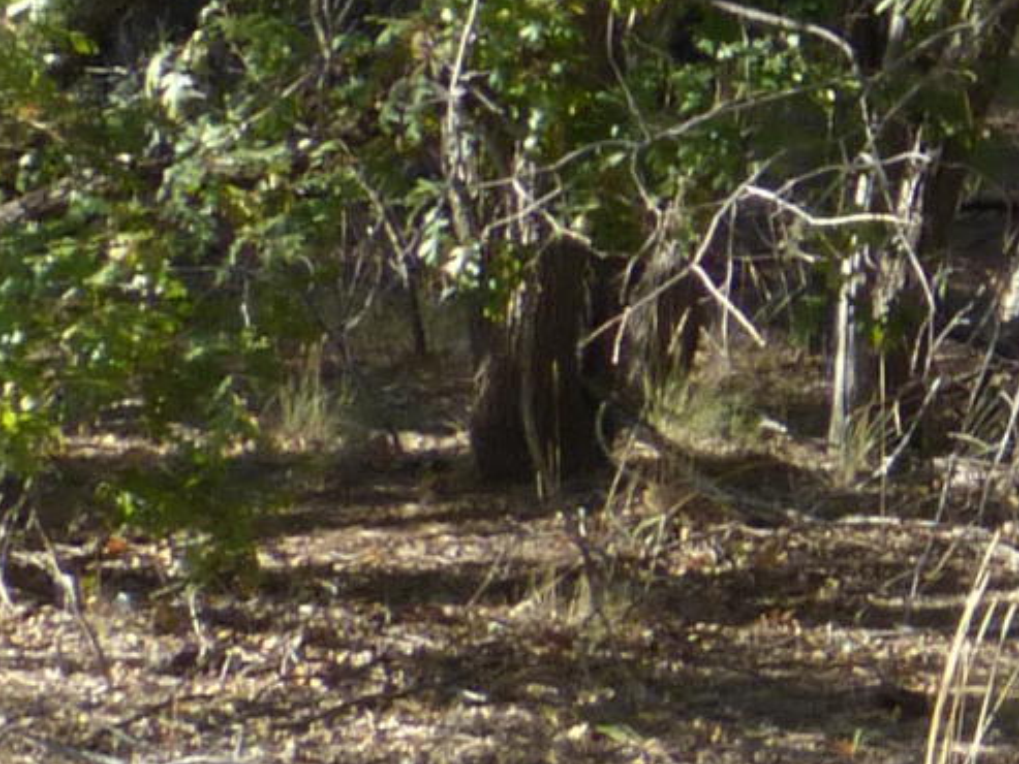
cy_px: -361
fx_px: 4299
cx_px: 2697
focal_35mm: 146
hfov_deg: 10.8
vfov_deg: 9.9
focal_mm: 4.3
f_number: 4
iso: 100
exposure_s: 1/200
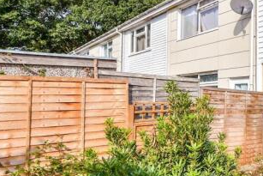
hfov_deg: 46.7
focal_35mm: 32
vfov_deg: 41.2
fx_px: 234
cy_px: 85
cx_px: 275
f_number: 8
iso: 320
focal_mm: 10
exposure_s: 1/1000
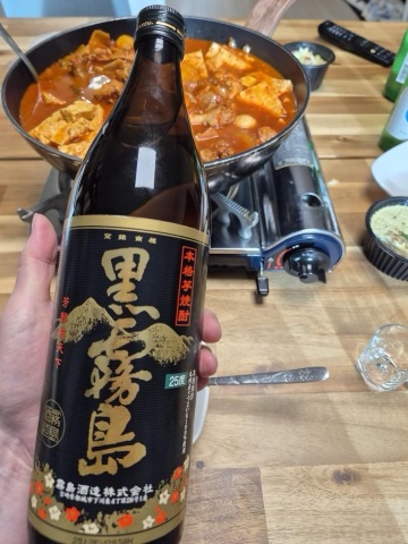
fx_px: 361
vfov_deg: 73.9
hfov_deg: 58.9
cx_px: 204
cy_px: 272
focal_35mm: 23
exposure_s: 1/55
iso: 80
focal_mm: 5.4
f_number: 1.8
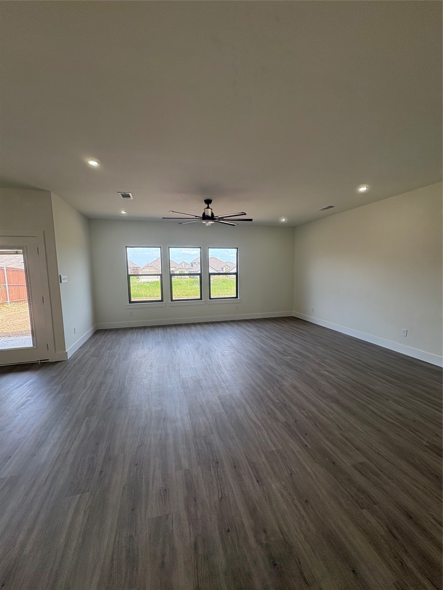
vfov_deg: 102.1
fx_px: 239
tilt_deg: -5.5
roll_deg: +1.1
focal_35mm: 14
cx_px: 222
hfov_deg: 85.7
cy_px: 295
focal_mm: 2.22
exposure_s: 1/123
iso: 64
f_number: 2.2
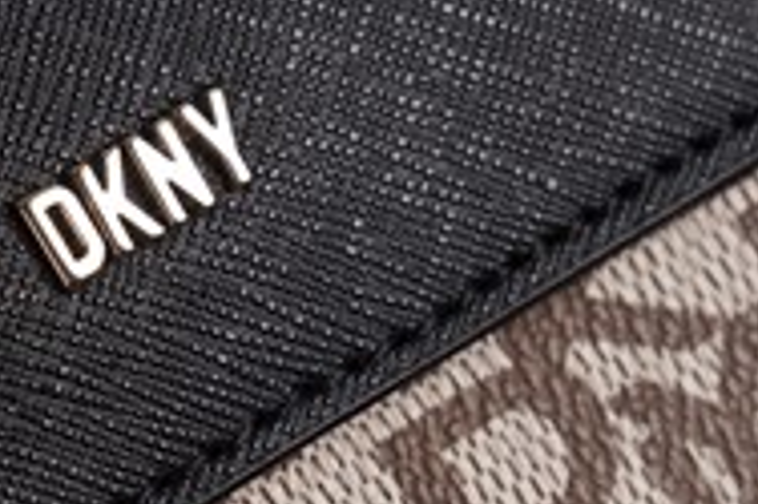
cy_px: 310
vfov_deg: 6.1
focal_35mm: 224
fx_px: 4712
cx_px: 89
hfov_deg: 9.2
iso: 100
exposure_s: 1/125
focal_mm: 70
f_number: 9
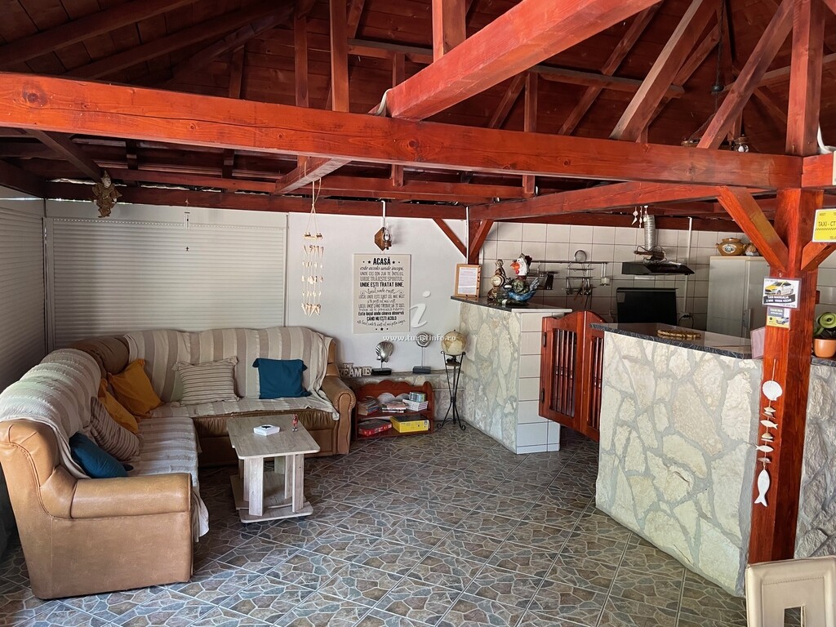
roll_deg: -2.3
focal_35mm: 26
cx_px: 418
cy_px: 314
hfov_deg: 67.3
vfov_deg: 53.1
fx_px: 628
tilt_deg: -3.7
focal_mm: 4.2
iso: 160
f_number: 1.6
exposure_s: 1/60
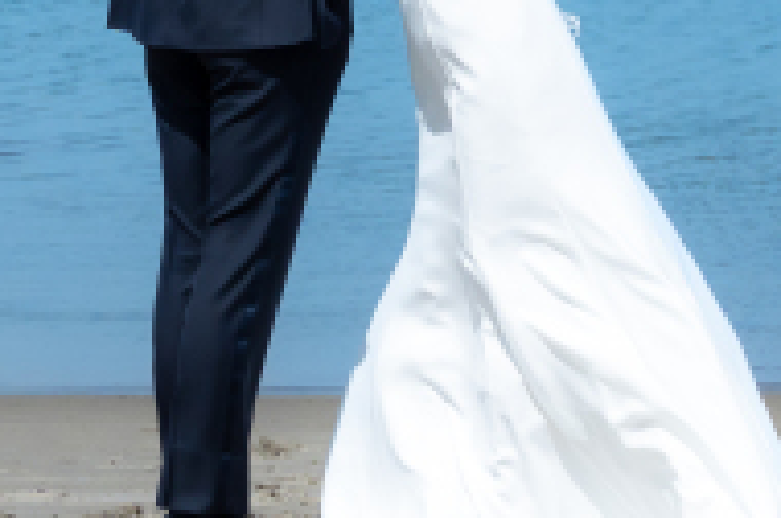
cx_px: 711
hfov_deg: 9.7
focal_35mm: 211
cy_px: -319
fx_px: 4570
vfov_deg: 6.4
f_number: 3.5
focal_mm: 33.6
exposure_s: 1/6400
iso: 320
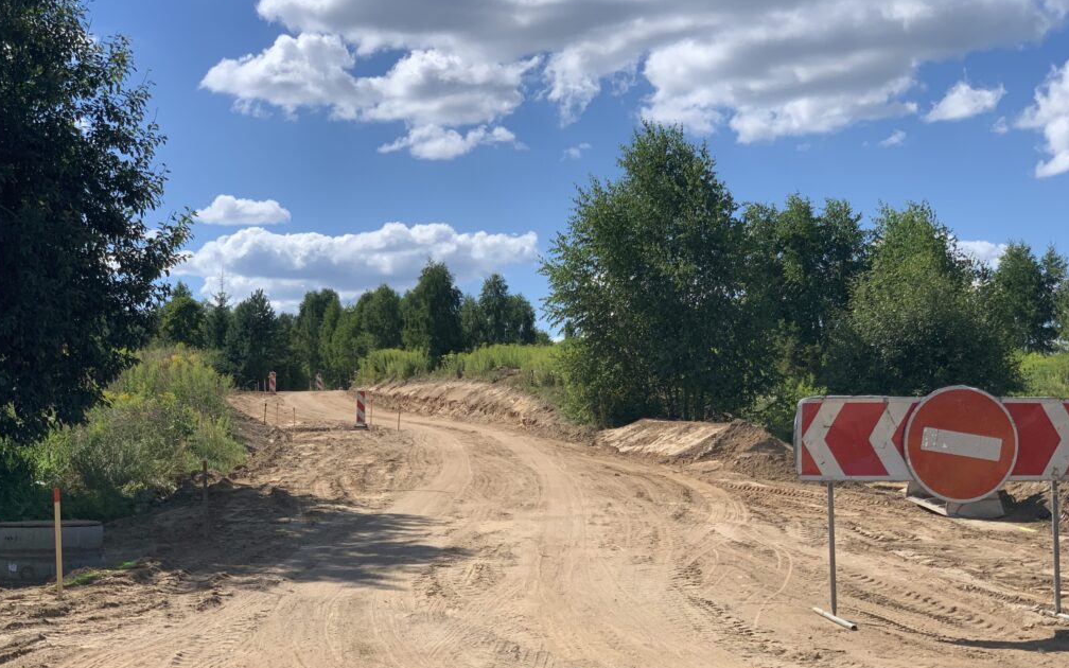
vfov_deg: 23.1
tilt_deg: +2.7
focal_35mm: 56
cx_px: 530
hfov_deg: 36.3
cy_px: 362
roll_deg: +1.2
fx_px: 1631
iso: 16
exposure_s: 1/1776
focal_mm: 6
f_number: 2.4
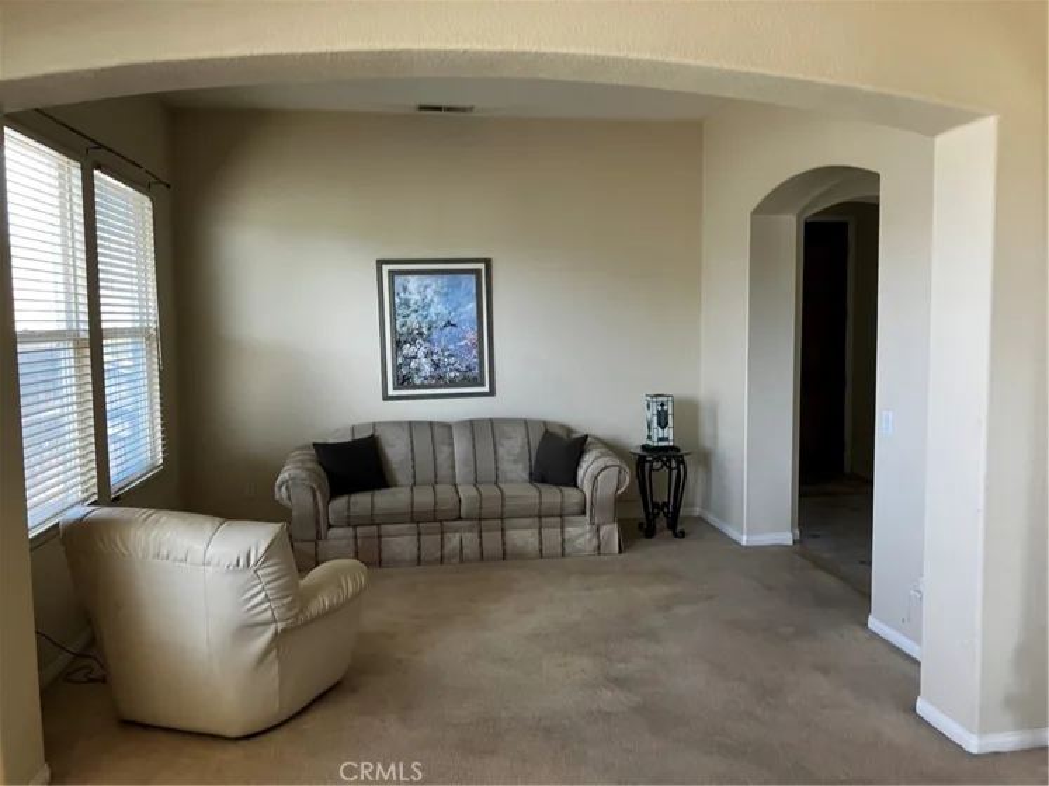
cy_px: 393
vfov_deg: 49.7
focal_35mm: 28
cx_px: 524
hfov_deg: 63.5
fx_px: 848
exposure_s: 1/80
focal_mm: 3.99
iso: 80
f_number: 1.8
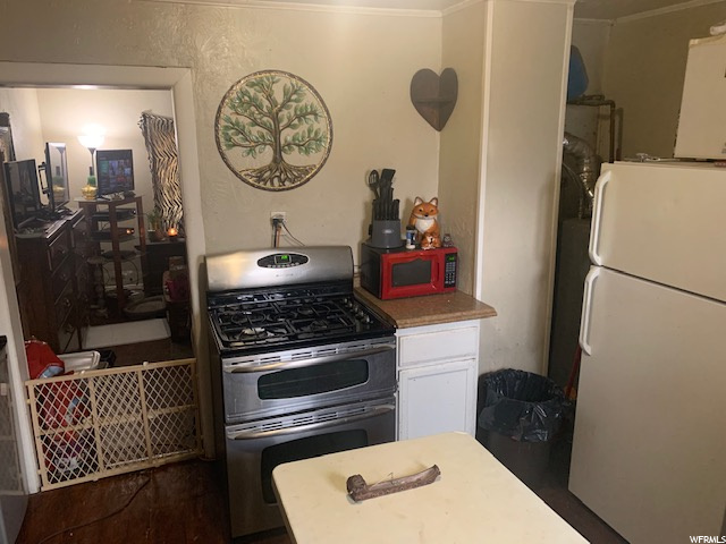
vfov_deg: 53.1
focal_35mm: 26
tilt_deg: -13.3
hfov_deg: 67.3
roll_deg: +0.5
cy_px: 272
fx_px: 545
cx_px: 363
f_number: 1.8
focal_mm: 4.25
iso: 320
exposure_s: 1/40
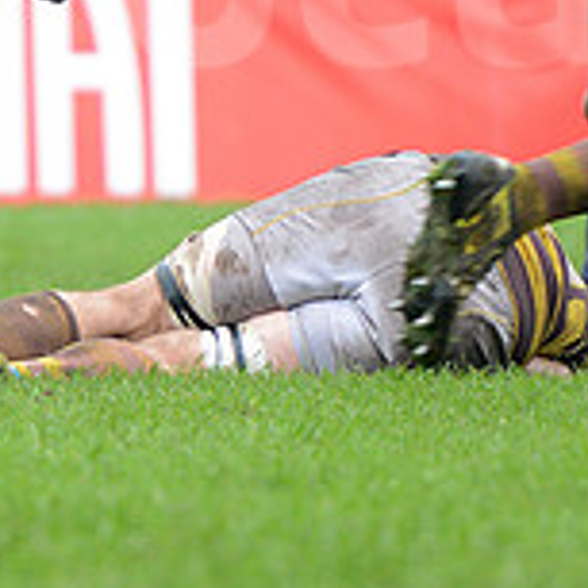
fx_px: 16700
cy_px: -63
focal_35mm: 869
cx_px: -204
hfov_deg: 2.0
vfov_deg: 2.0
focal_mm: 270
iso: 1000
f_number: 4
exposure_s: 1/500
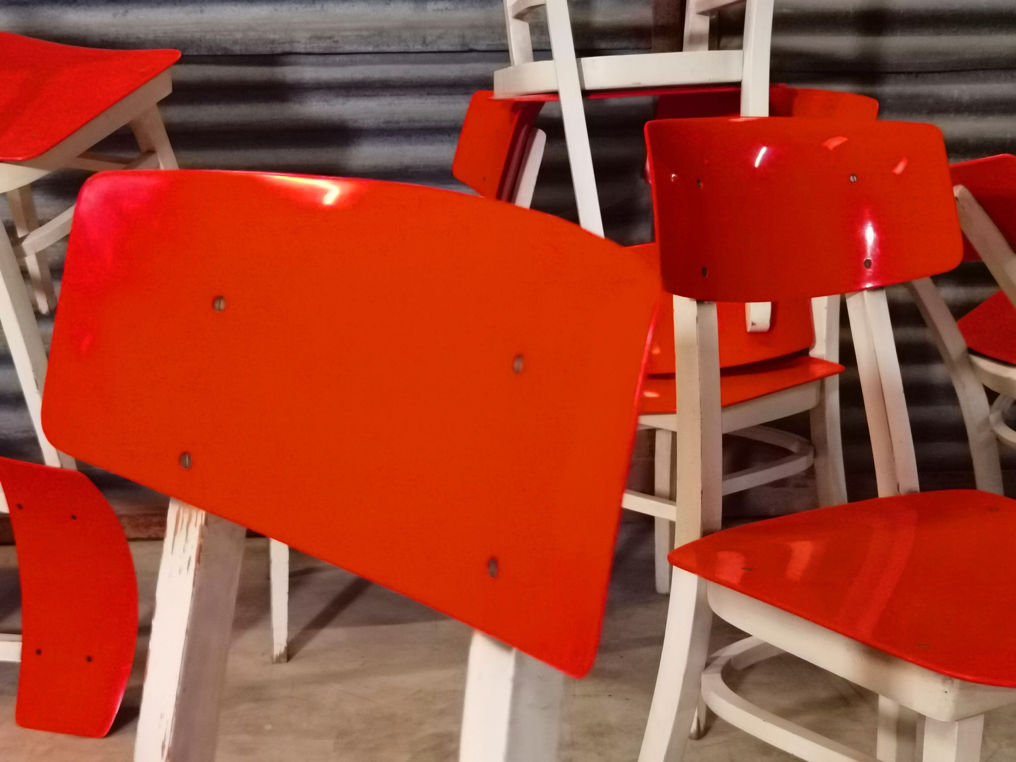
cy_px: 381
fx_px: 1409
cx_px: 508
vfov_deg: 30.3
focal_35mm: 48
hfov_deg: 39.7
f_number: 1.9
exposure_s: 1/100
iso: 1000
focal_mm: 6.71
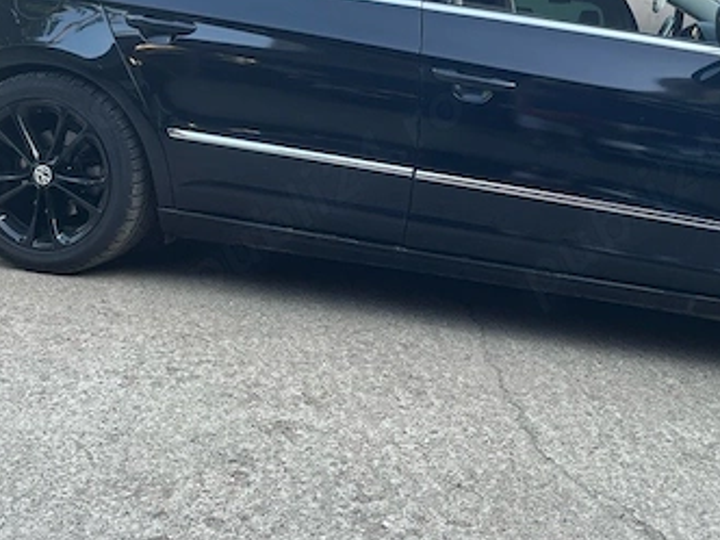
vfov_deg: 30.8
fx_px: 978
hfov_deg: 40.3
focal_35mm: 47
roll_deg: -5.9
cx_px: 410
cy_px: 204
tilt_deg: -9.6
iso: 50
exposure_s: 1/122
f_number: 1.6
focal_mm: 5.1
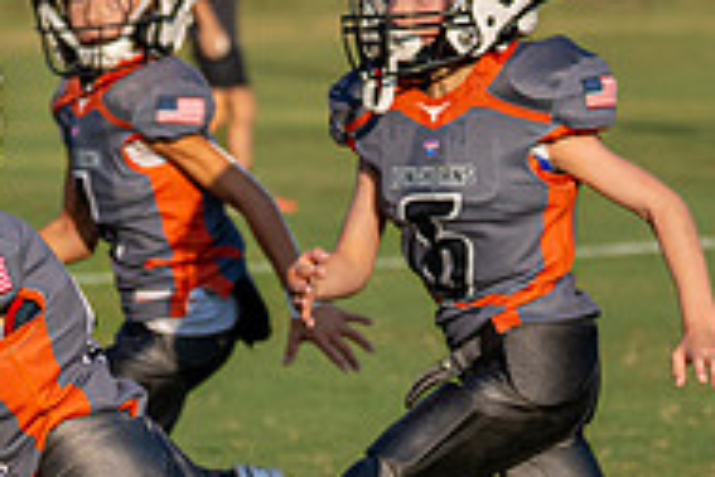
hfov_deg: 6.6
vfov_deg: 4.5
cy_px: 438
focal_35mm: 307
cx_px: -296
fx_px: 6097
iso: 320
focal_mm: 70
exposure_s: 1/4000
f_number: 2.8
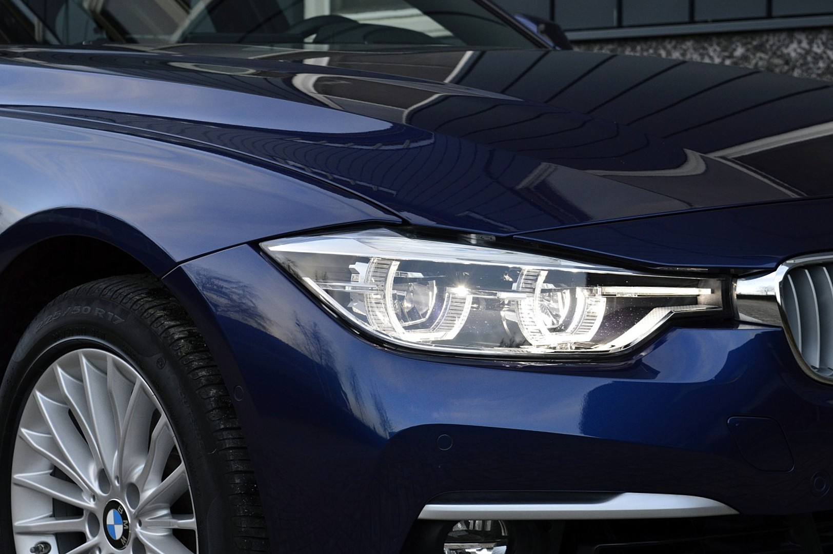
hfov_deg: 24.6
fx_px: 1907
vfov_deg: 16.5
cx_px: 416
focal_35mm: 82
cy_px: 277
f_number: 8
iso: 400
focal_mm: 55
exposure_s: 1/80
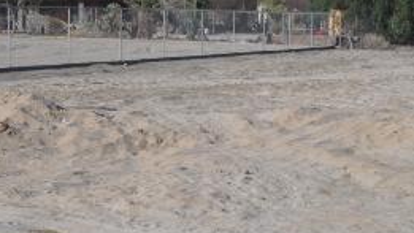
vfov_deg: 12.6
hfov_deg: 22.1
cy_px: 46
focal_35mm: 96
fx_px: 1054
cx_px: 121
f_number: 7.8
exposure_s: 1/250
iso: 64
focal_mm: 6.3
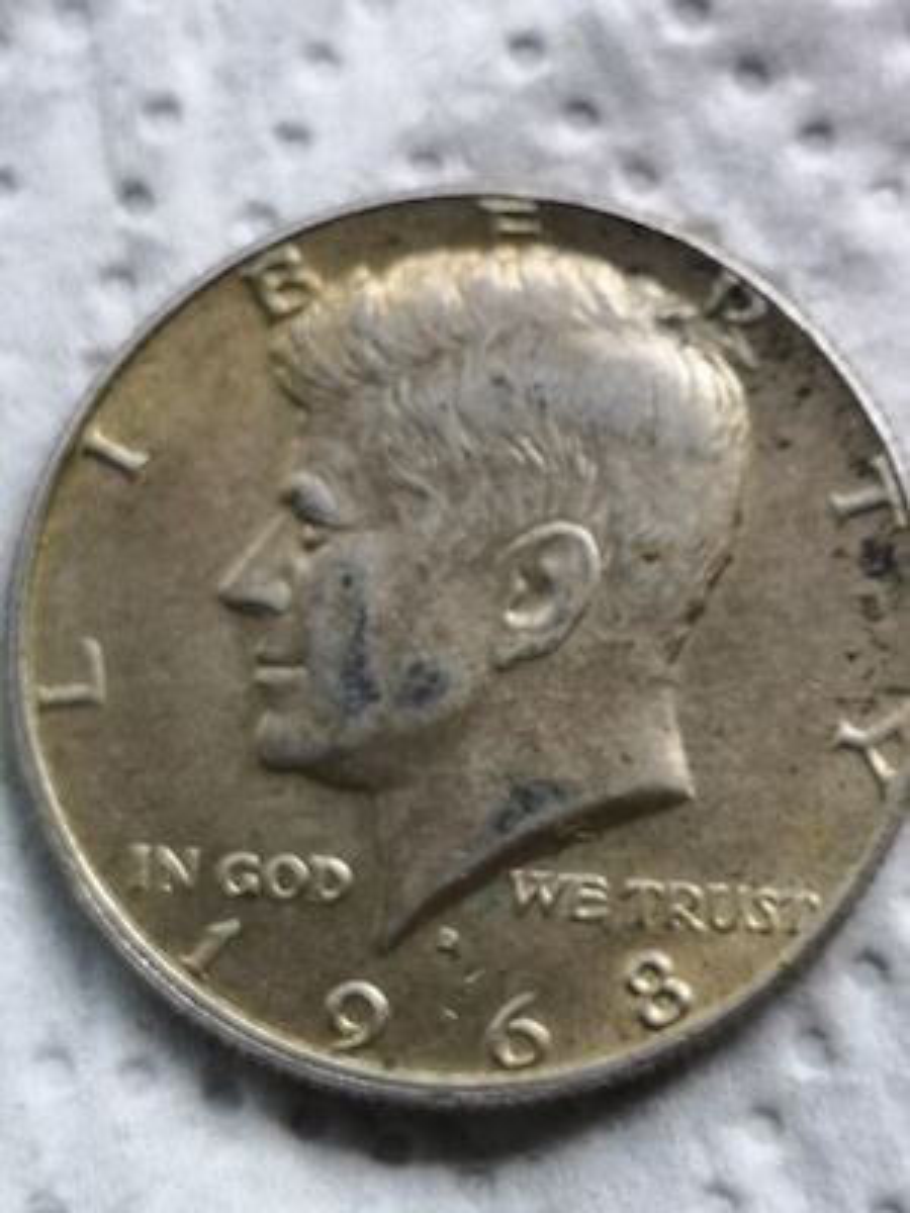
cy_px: 606
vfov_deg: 20.0
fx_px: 3435
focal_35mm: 98
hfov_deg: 15.1
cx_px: 455
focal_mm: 5.58
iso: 50
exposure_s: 1/313
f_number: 1.8
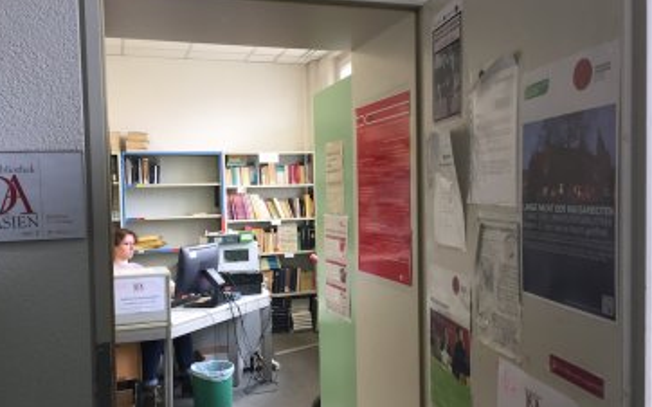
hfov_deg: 56.7
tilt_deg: -3.7
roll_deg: +1.3
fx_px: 604
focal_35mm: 34
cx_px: 308
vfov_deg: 37.2
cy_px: 223
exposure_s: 1/33
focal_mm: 4.15
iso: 40
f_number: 2.2
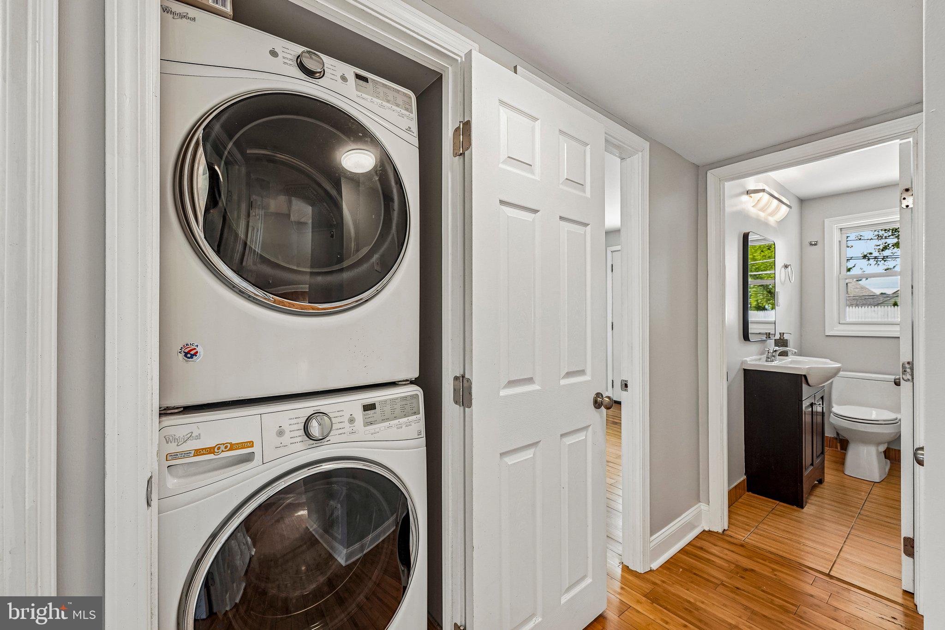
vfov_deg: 81.2
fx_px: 367
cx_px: 472
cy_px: 315
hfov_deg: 104.3
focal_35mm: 14
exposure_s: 1/20
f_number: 8
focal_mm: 14
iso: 500
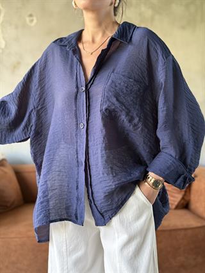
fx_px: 379
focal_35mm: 48
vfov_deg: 39.6
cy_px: 136
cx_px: 102
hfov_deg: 30.3
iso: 250
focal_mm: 6.76
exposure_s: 1/50
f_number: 1.78
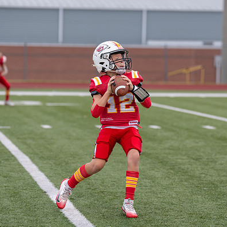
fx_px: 1321
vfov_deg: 9.8
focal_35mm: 178
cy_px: 102
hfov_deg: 9.8
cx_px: 110
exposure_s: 1/1250
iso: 500
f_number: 2.8
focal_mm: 115
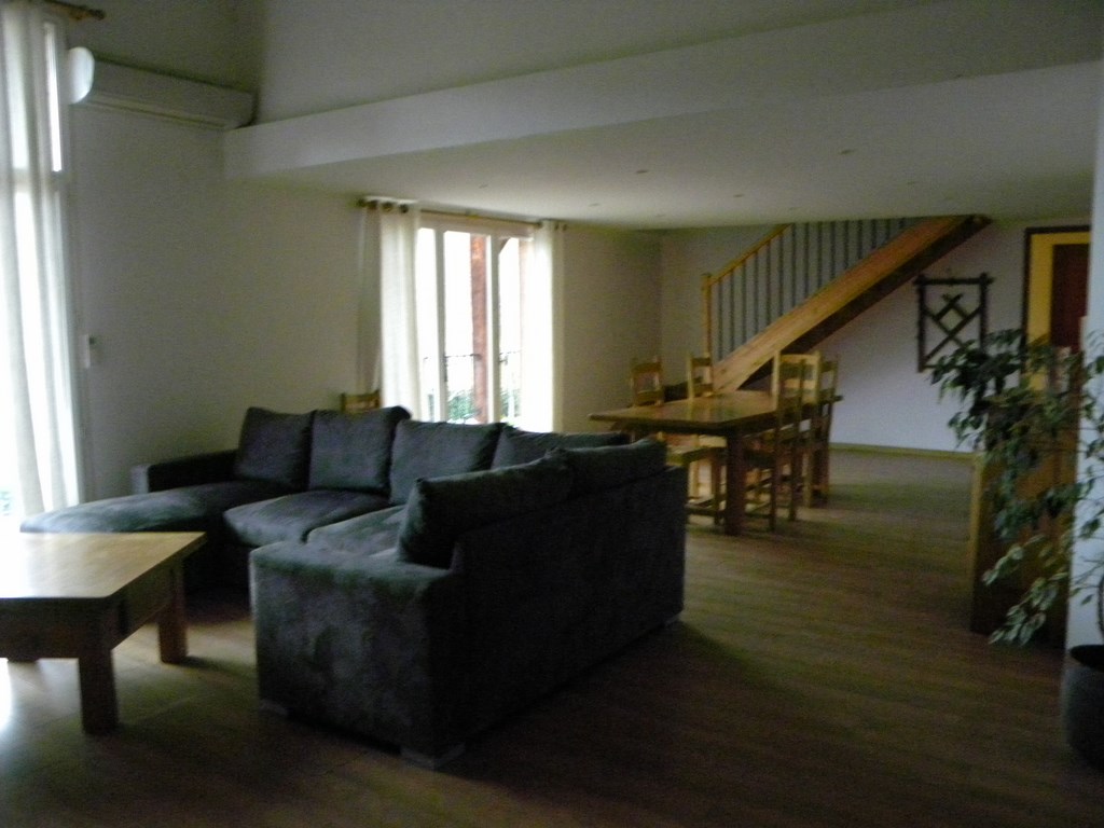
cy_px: 414
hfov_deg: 61.7
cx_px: 552
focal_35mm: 29
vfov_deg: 48.2
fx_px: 925
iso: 800
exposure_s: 1/3.4
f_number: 2.8
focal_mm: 5.2
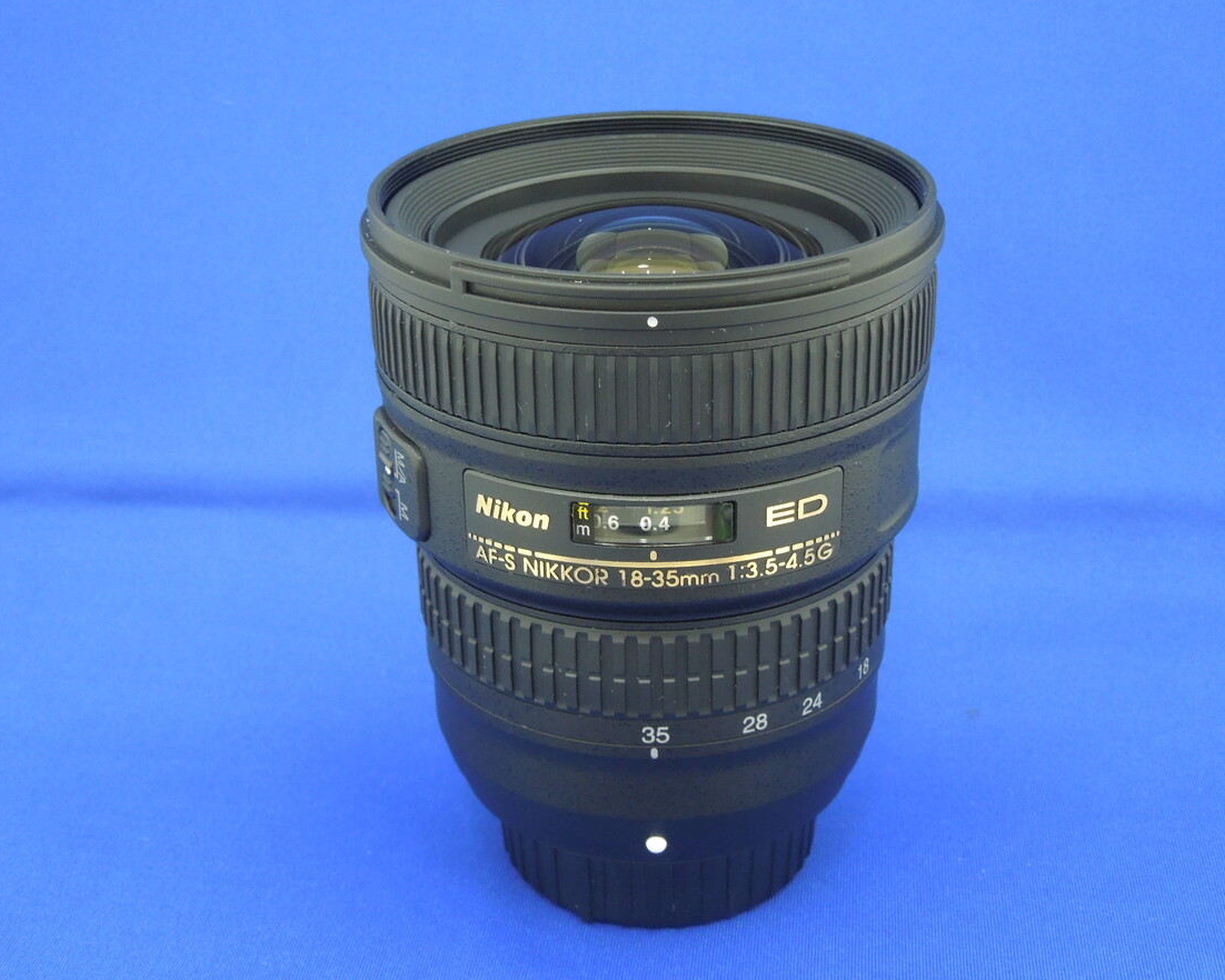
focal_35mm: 51
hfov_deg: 36.6
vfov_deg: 29.7
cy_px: 484
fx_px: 1849
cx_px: 620
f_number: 4
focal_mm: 8.7
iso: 400
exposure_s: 1/15
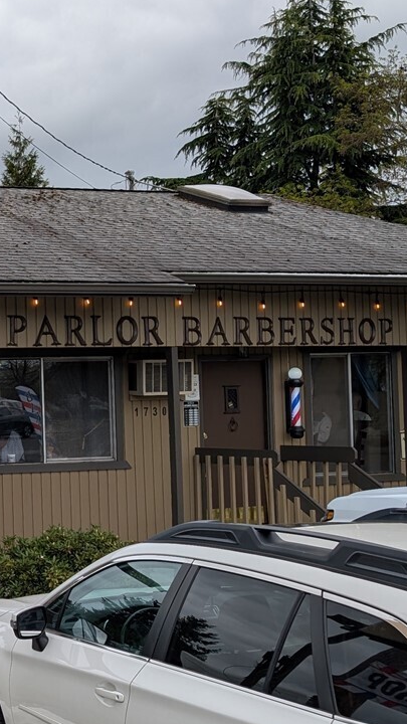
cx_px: -155
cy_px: 355
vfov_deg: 36.0
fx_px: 1113
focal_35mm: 58
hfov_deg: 18.9
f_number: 1.68
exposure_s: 1/524
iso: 22
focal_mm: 6.9
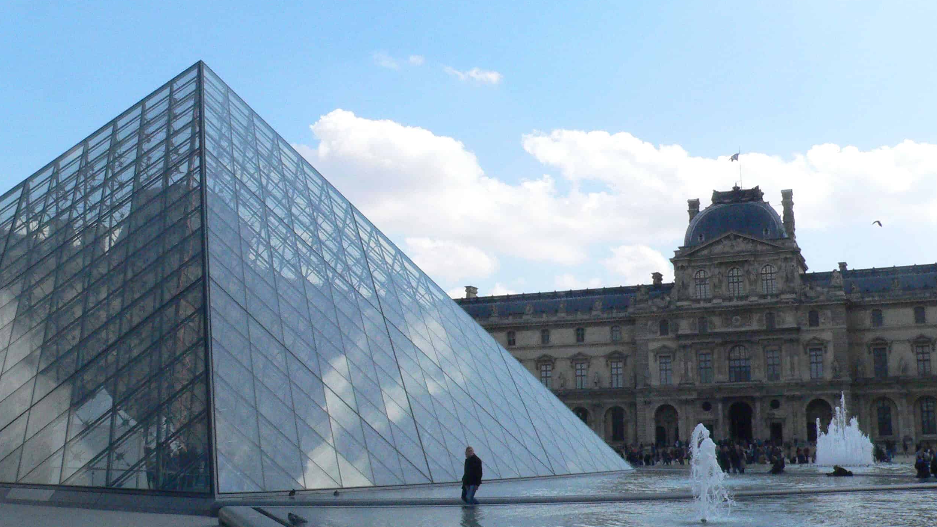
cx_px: 464
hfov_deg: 50.5
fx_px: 994
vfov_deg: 29.7
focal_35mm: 40
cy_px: 240
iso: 400
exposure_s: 1/800
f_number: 8
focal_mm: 6
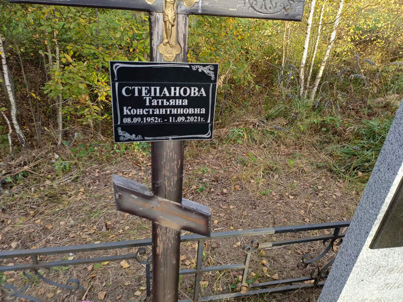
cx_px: 202
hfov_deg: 69.4
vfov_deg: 54.9
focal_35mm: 25
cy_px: 151
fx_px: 291
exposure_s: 1/136
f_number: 1.69
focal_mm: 4.76
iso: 112
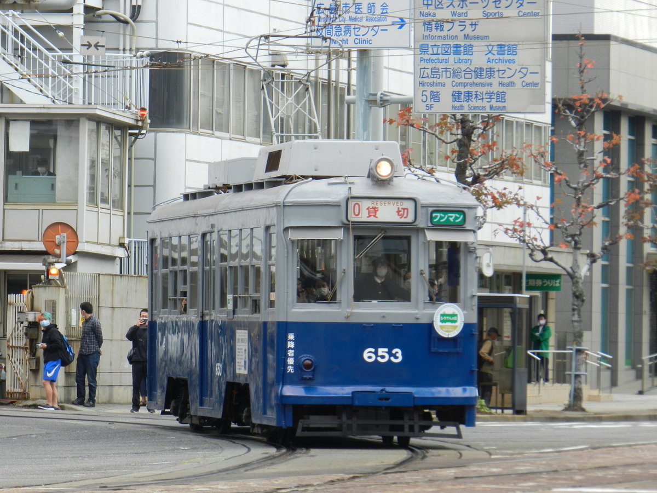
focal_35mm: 263
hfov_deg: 7.5
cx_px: 328
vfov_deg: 5.7
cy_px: 246
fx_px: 4992
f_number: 5.2
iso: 160
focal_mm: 46.7
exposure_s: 1/125
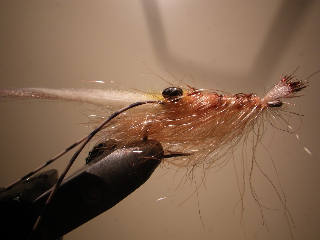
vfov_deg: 41.8
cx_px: 160
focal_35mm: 34
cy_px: 120
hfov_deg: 54.0
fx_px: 314
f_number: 3.8
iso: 80
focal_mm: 6.1
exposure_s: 1/50
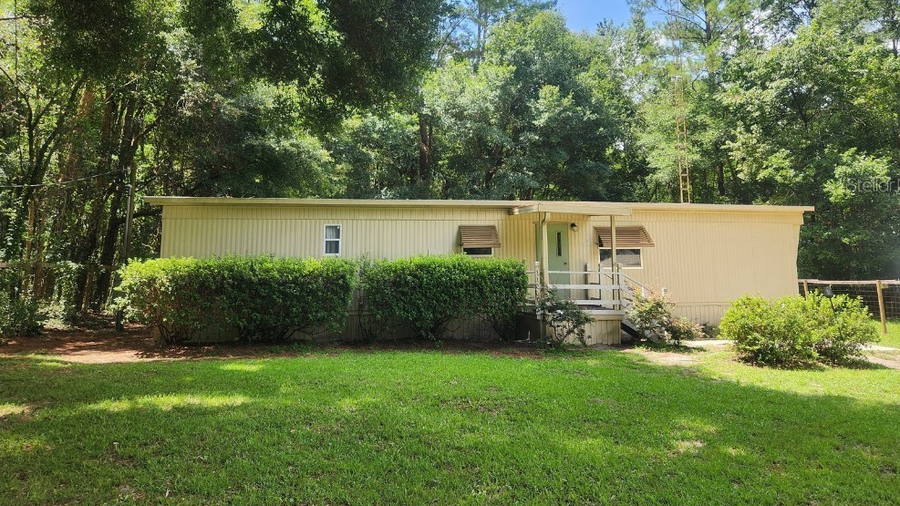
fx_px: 620
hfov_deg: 71.9
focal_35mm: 26
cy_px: 184
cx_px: 466
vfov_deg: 44.0
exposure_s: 1/420
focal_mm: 5.4
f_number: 1.8
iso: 20
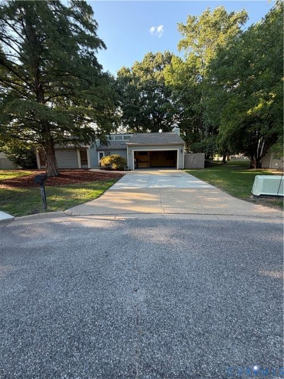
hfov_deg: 85.7
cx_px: 142
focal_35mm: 14
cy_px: 190
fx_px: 153
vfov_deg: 102.1
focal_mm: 2.22
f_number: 2.2
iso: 50
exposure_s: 1/144
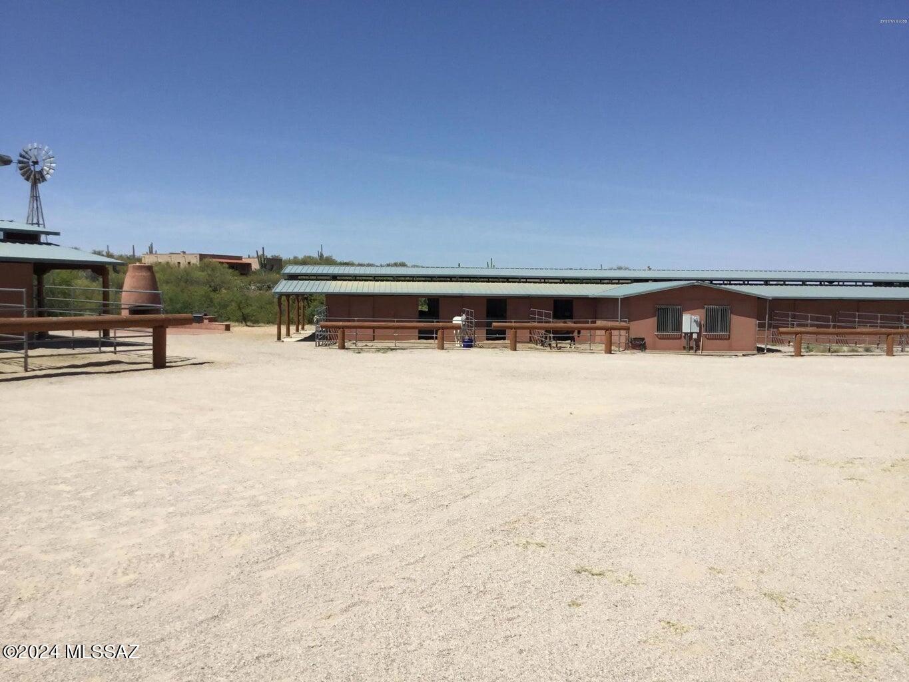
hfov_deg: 58.3
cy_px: 341
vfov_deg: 45.4
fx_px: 814
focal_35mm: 31
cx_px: 454
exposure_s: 1/2632
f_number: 2.4
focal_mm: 3.3
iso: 25
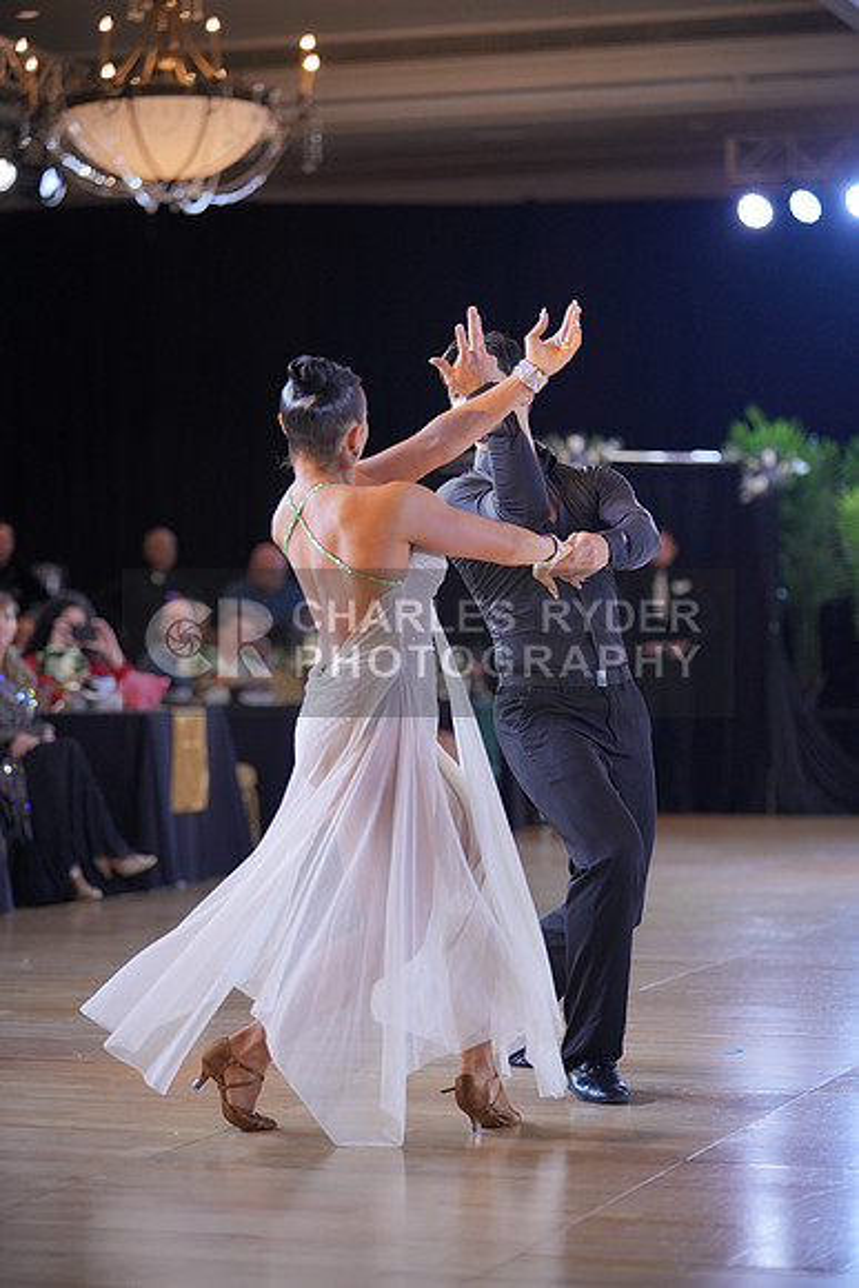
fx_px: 3219
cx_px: 430
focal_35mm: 90
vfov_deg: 22.6
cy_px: 644
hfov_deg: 15.2
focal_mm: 90
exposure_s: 1/500
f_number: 2
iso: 800
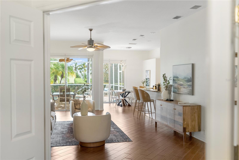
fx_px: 232
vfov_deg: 37.9
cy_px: 80
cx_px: 120
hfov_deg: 54.4
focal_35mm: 35
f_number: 2.8
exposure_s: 1/750
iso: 2000
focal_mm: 35
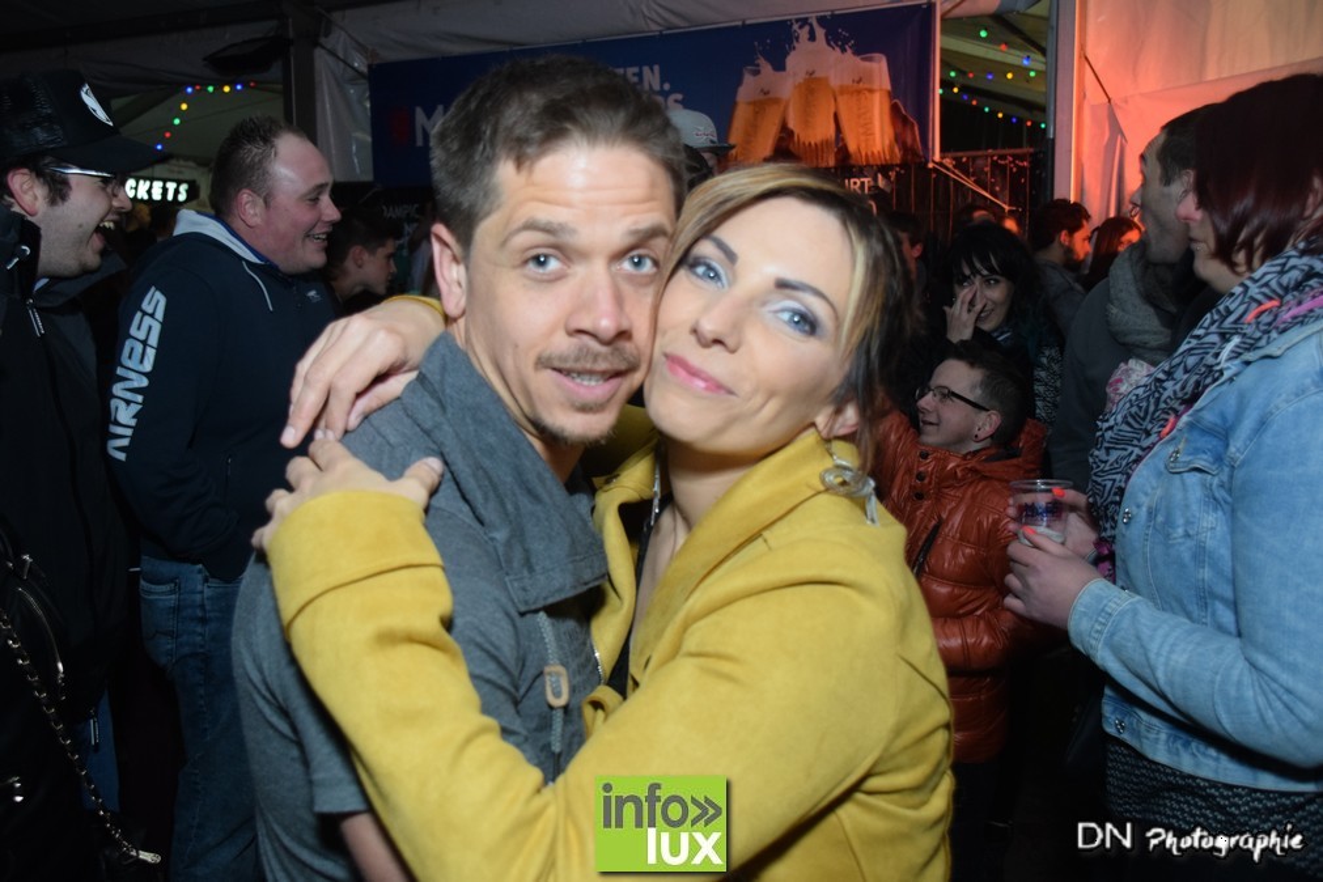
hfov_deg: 57.2
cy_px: 441
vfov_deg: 40.0
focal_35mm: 33
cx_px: 662
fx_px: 1213
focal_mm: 22
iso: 1600
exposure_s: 1/60
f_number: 3.8
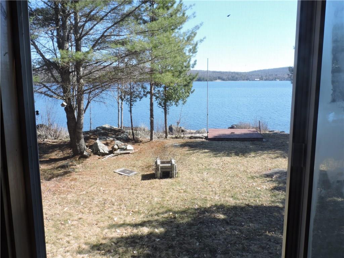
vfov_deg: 46.8
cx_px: 172
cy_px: 129
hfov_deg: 60.0
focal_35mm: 30
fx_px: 298
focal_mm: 5.4
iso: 100
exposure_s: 1/60
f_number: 7.8
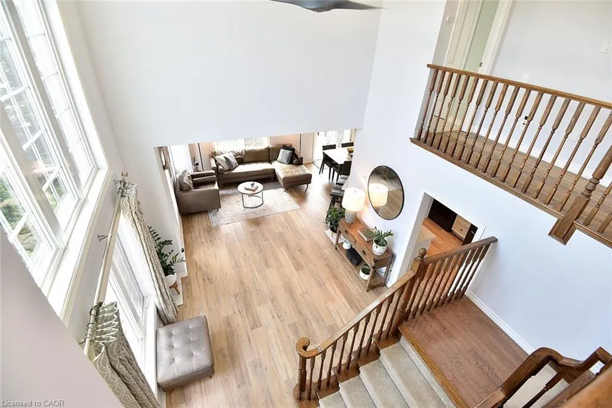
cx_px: 306
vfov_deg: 73.8
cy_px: 204
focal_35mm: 16
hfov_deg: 96.7
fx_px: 272
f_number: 6.3
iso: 500
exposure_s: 1/60
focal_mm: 16
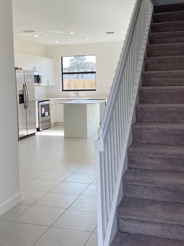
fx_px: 305
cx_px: 90
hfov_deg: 33.6
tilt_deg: -3.2
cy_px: 104
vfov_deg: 43.7
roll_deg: +1.3
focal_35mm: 43
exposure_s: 1/244
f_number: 1.6
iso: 32
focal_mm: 5.1
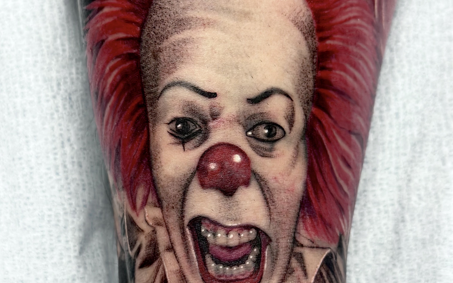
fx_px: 840
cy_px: 141
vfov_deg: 19.1
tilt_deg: -78.6
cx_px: 226
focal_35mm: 68
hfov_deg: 30.2
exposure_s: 1/60
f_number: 1.78
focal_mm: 6.86
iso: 250
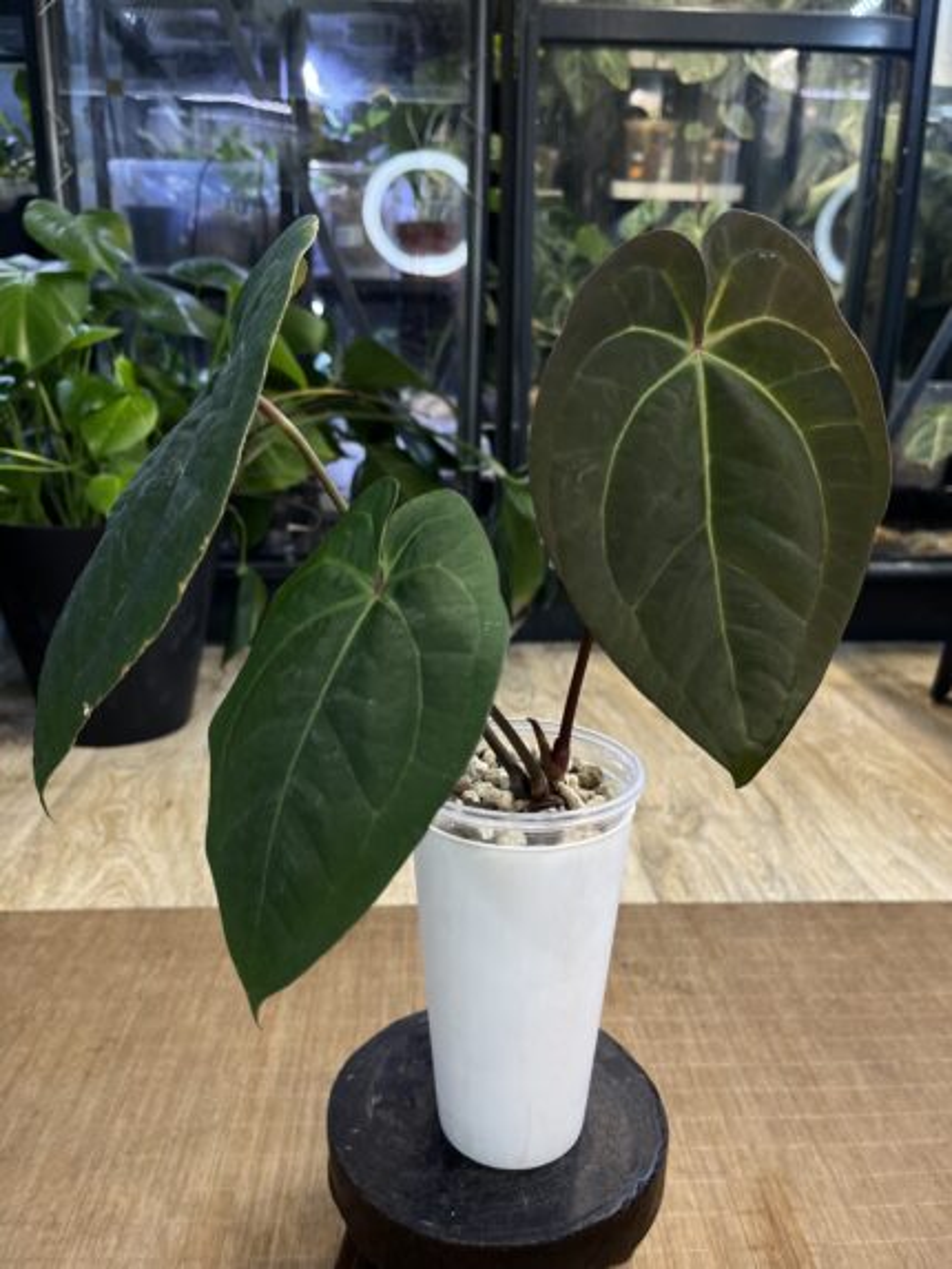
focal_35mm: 26
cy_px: 634
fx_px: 953
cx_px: 476
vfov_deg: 67.3
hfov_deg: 53.1
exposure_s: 1/108
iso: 125
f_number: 1.6
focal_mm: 5.1
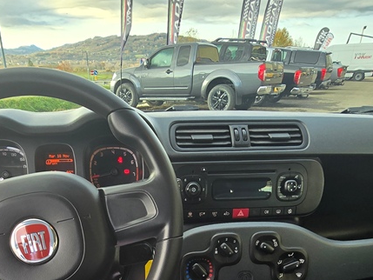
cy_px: 277
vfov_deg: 40.1
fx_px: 334
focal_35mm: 31
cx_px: 161
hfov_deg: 58.1
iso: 50
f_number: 2.2
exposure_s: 1/100
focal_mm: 2.2
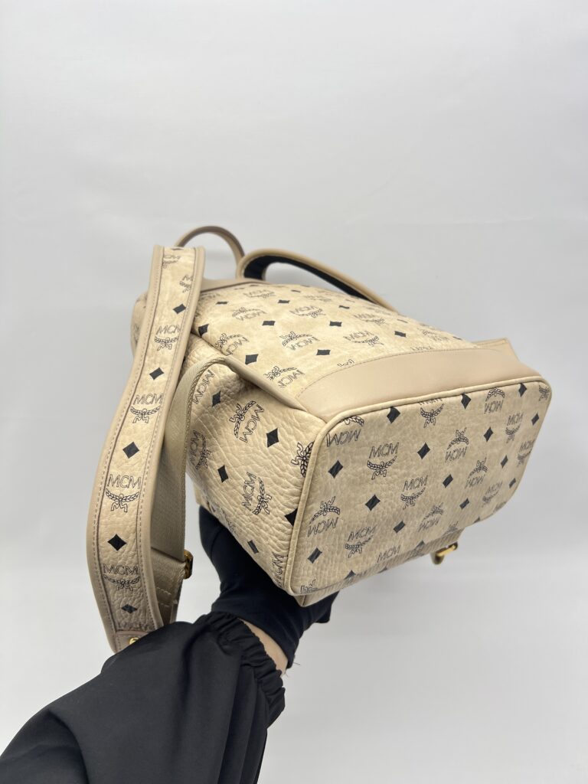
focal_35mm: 26
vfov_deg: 67.3
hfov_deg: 53.1
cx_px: 294
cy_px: 392
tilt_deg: -20.0
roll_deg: +0.4
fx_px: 589
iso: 32
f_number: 1.5
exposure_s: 1/136
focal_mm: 5.7
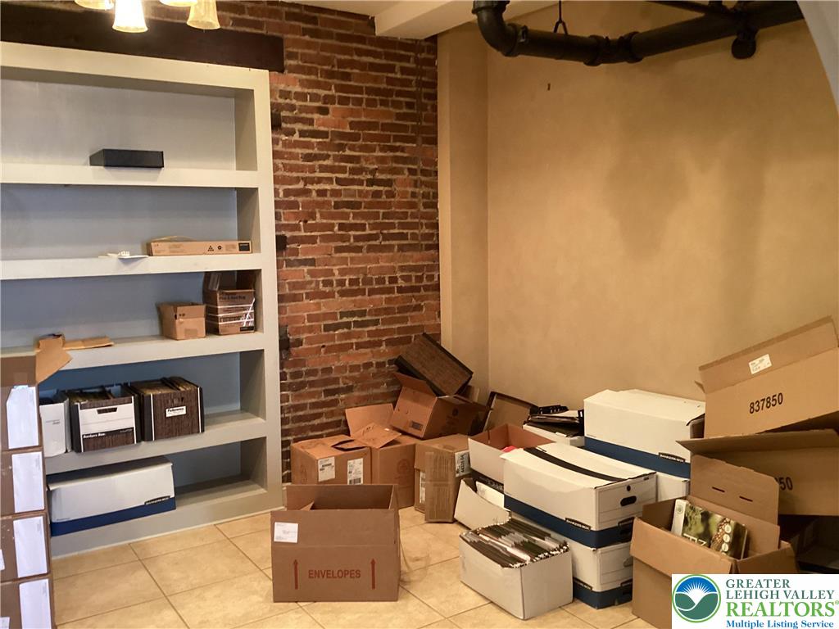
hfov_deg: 58.4
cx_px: 420
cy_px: 314
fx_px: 751
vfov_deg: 45.4
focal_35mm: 31
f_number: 2.4
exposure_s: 1/30
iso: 400
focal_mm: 3.3
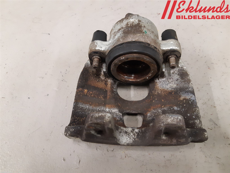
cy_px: 86
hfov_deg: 67.3
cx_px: 115
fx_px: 173
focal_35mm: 26
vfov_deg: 53.1
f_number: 1.7
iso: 250
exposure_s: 1/50
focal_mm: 3.93
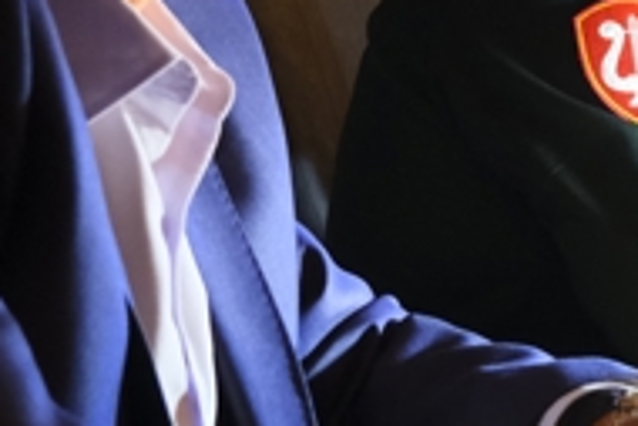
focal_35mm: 138
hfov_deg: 14.4
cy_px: -23
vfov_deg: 9.9
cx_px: 756
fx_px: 2447
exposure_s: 1/10
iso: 1600
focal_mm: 23.5
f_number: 4
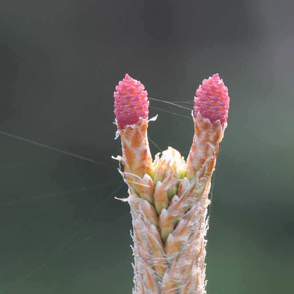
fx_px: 1947
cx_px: 172
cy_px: 147
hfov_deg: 8.6
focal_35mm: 203
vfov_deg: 8.6
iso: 400
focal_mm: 105
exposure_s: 1/80
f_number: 11
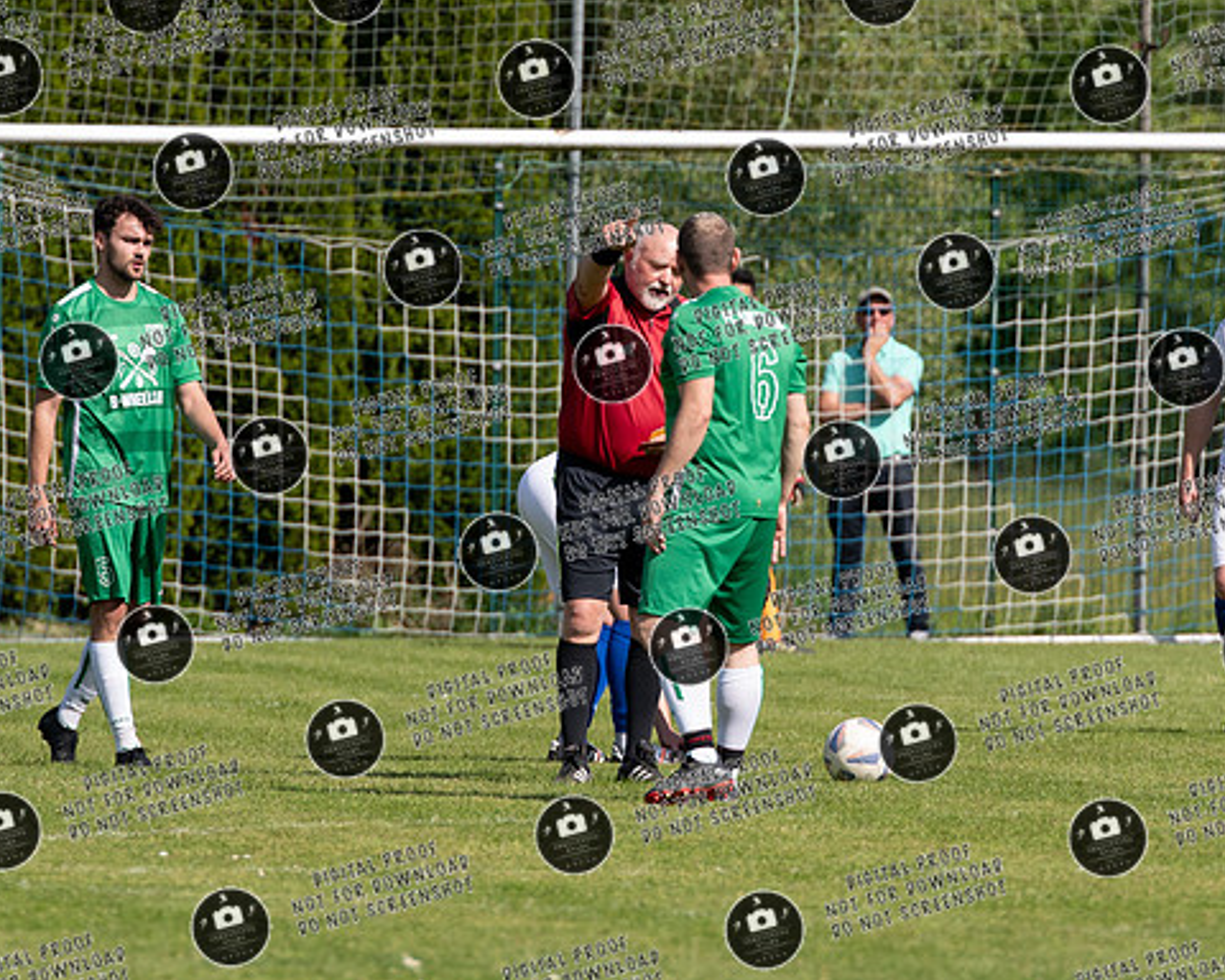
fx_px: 21246
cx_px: 782
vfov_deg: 2.6
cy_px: 288
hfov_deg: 3.3
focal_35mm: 586
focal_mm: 200
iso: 160
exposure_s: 1/1600
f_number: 3.5
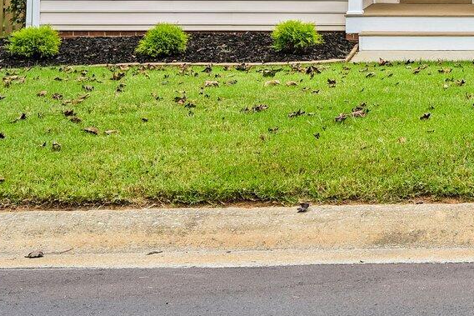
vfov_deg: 11.9
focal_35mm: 108
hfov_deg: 17.7
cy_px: -215
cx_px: 615
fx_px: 1422
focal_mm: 30
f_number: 8
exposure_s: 1/100
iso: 100
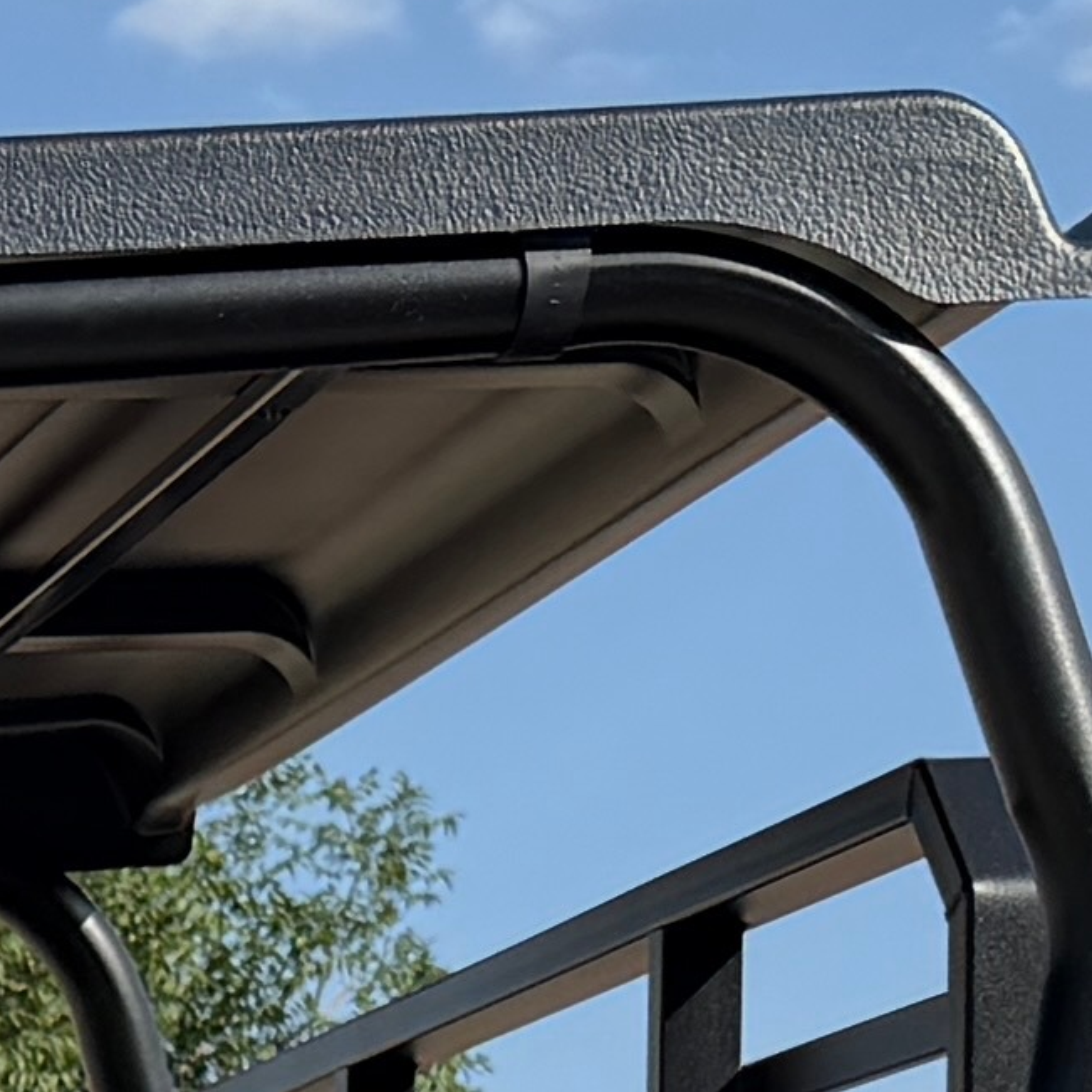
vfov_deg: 8.5
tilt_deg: -7.2
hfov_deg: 8.6
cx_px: -1426
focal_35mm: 186
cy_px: 2699
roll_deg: -0.1
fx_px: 6638
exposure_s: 1/3953
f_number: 1.78
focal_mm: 6.76
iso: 80
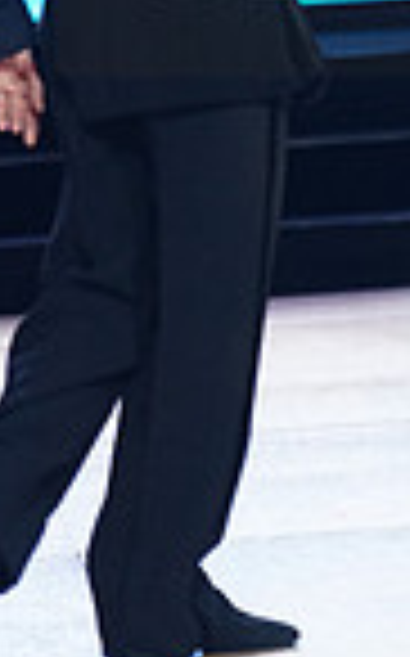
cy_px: -72
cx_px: 678
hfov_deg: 3.4
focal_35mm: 381
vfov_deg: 5.5
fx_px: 6825
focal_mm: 94
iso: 2000
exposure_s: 1/500
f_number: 2.8
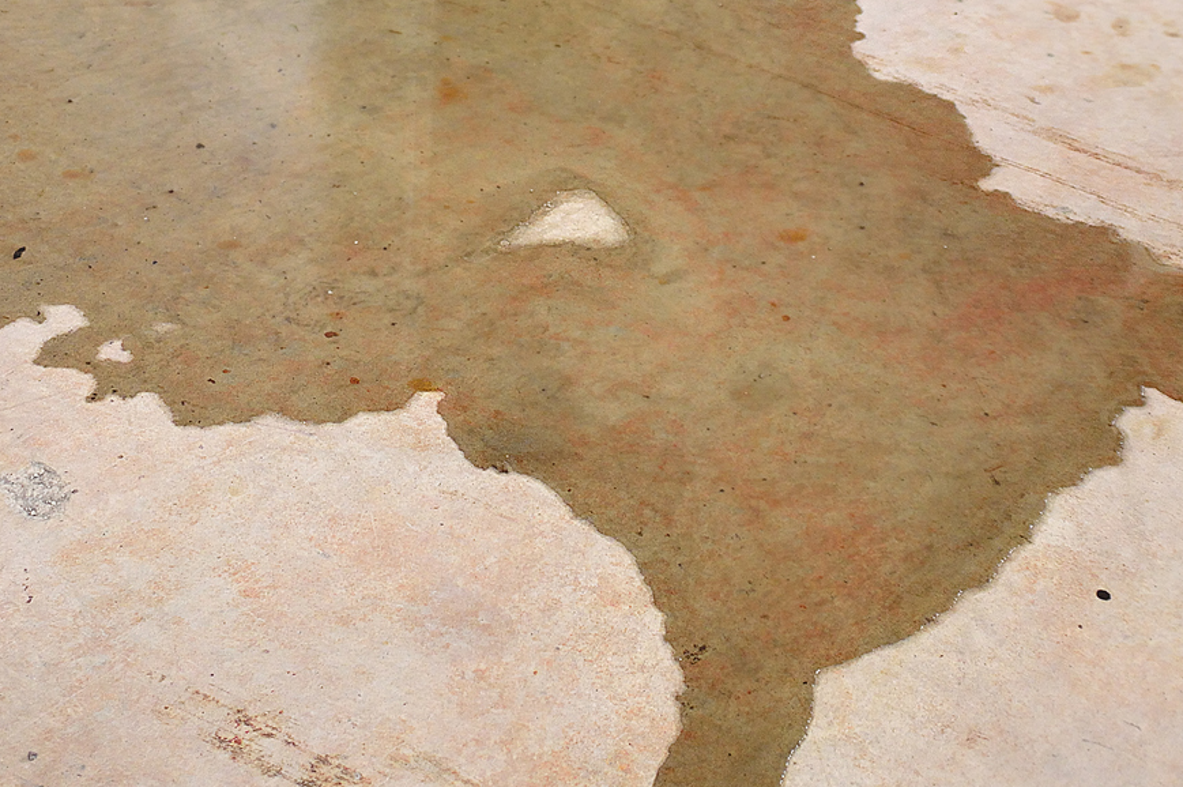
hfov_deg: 30.3
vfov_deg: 19.9
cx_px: 403
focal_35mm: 66
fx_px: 2167
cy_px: -15
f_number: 3.5
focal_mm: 18
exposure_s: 1/3
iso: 400
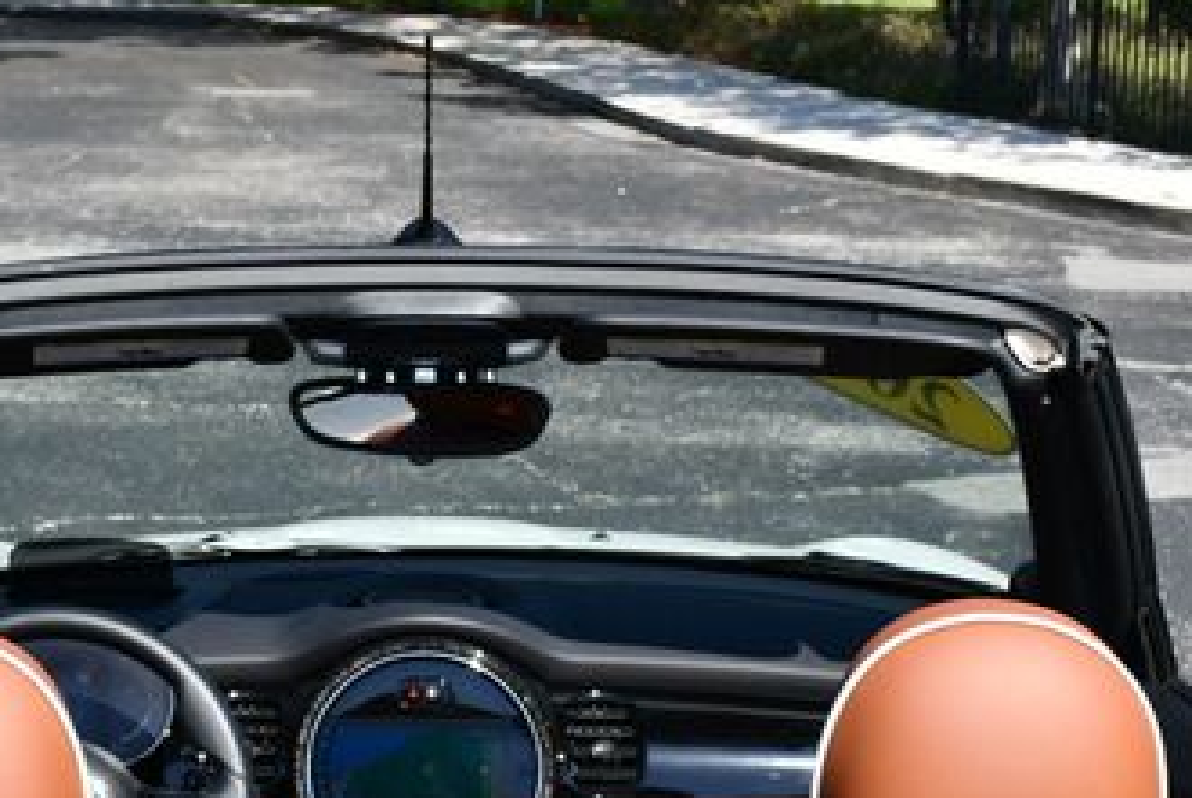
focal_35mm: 93
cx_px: 347
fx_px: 3083
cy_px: 571
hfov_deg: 21.7
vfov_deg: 14.7
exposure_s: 1/250
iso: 180
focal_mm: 24
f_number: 8
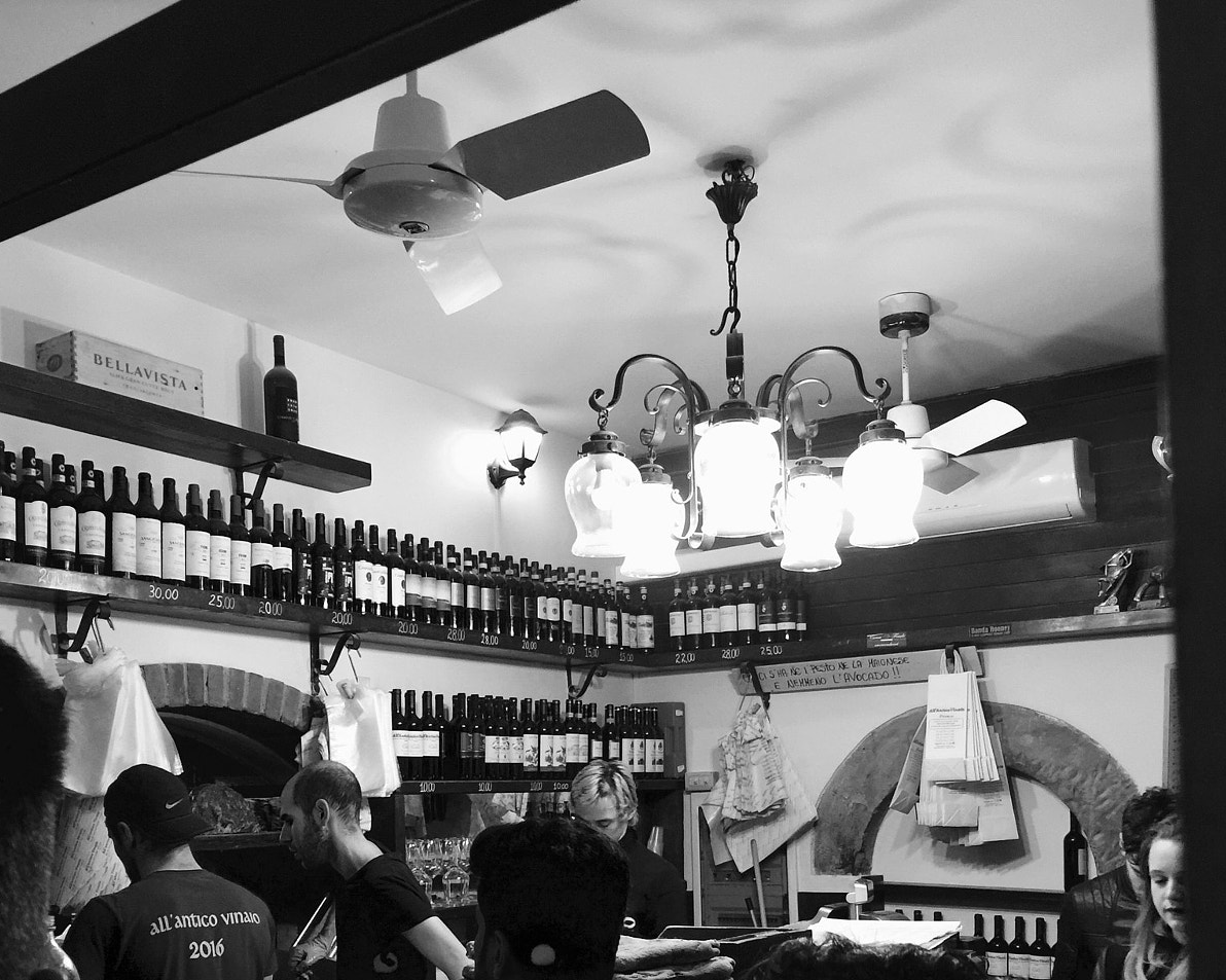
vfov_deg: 38.0
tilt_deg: +1.8
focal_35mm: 38
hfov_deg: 47.9
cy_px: 749
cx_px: 610
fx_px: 1378
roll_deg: +1.3
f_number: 2.2
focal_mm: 4.15
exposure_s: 1/17
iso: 125
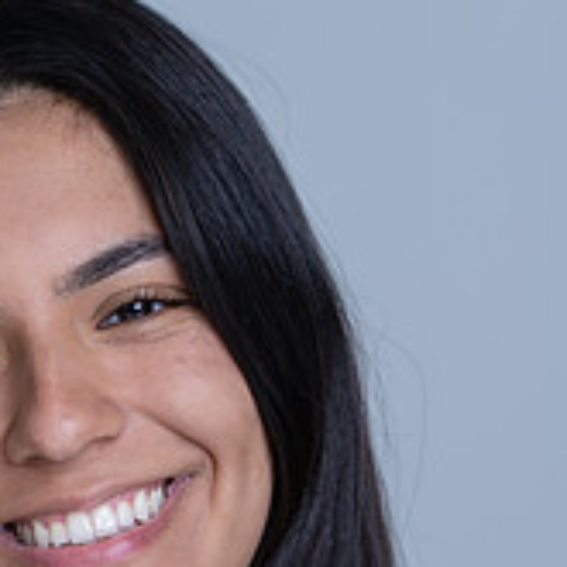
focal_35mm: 414
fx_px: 7672
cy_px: 546
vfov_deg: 4.2
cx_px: 82
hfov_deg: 4.2
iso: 160
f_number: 5.6
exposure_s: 1/200
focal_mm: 179
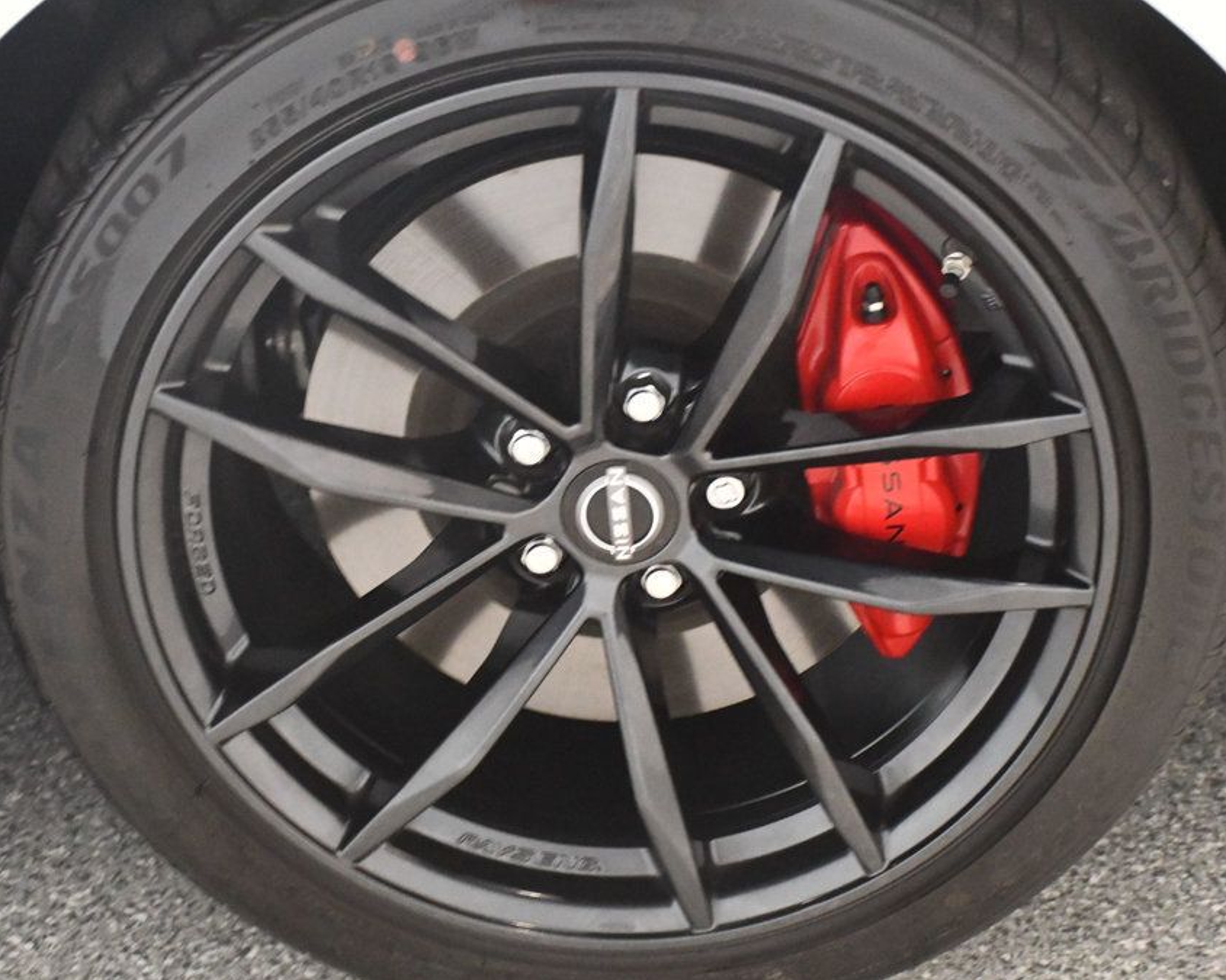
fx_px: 2975
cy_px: 494
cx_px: 646
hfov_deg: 23.3
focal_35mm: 82
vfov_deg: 18.7
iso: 8000
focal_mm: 48
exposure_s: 1/60
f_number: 4.5
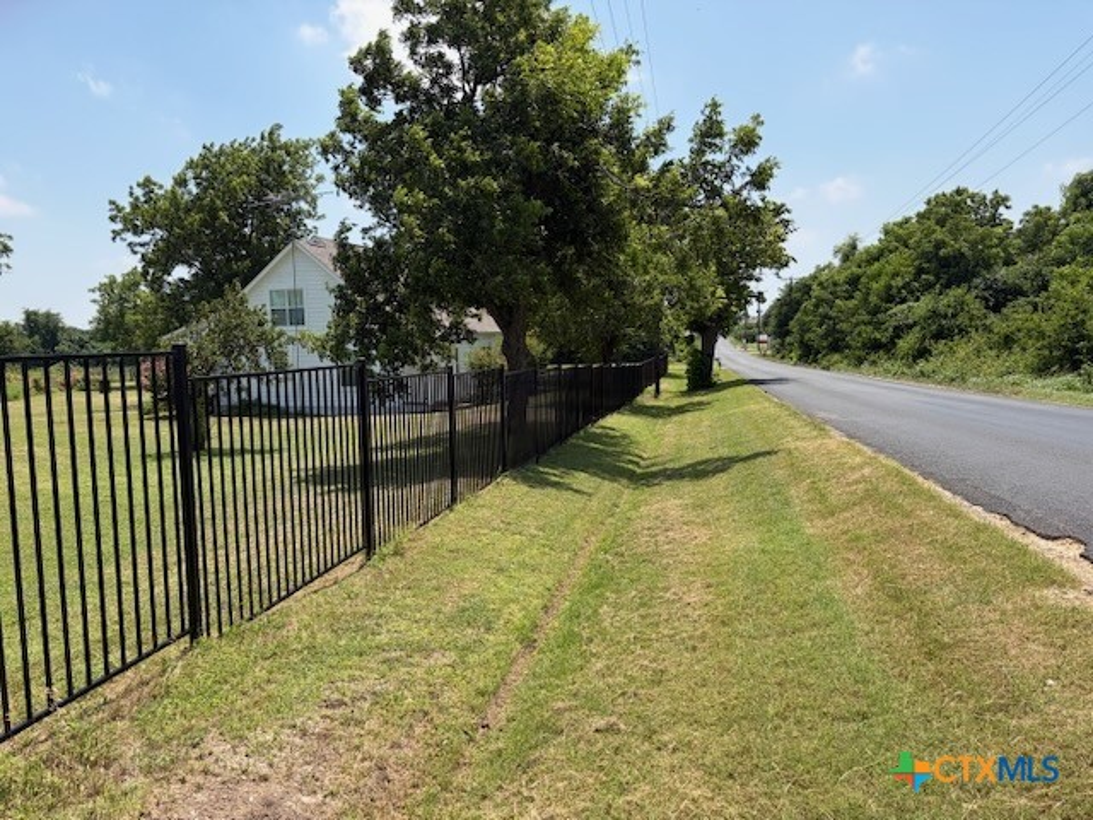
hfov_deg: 67.3
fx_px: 821
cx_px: 546
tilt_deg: -4.6
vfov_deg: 53.1
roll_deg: +1.1
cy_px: 410
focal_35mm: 26
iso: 50
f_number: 1.6
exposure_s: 1/2865
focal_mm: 5.96
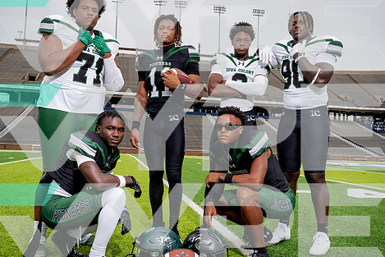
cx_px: 186
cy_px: 128
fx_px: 364
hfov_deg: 55.8
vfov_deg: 38.9
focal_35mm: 34
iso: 320
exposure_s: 1/250
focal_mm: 26
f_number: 8
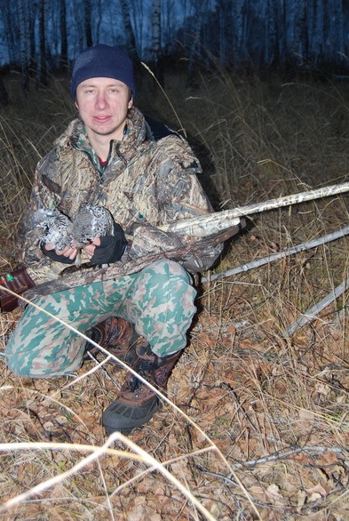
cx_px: 142
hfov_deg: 31.2
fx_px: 623
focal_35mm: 43
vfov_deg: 45.3
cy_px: 237
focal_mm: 24
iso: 200
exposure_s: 1/60
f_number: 4
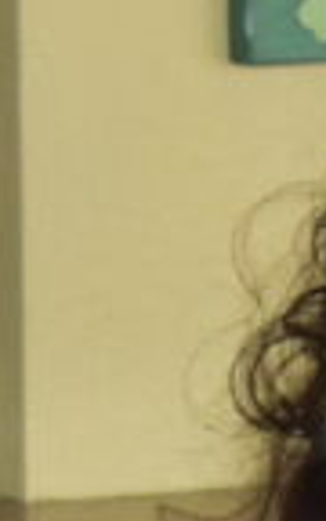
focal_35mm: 562
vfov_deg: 3.7
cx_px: 801
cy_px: 1239
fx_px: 7989
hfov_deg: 2.3
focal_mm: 48
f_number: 5.3
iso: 1250
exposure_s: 1/125
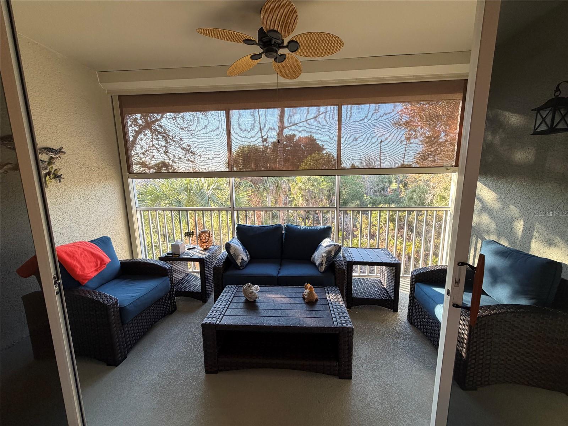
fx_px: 230
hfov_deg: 102.1
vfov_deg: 85.7
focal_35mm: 14
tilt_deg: -8.8
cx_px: 284
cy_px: 213
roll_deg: +0.2
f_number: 2.2
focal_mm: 2.22
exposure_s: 1/120
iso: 125
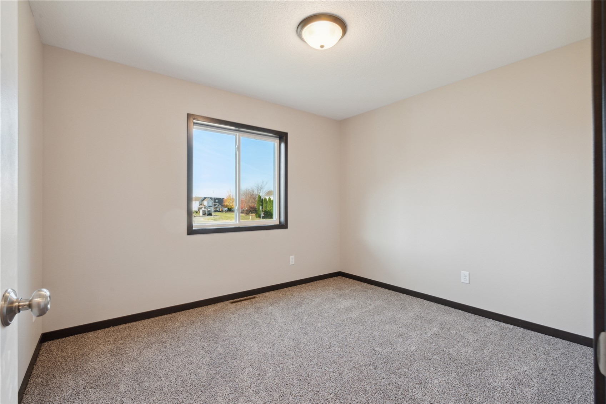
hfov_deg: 96.7
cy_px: 202
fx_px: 269
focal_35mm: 16
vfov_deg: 73.7
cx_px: 303
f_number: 10
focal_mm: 16
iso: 640
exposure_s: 1/20
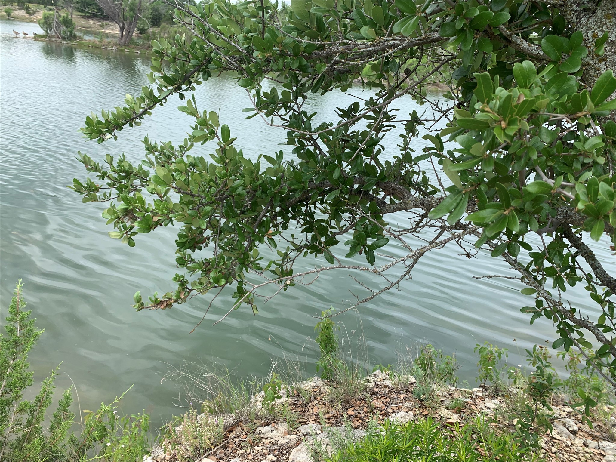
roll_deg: -7.2
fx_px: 463
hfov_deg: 67.3
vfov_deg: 53.1
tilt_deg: -20.9
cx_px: 308
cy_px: 231
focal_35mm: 26
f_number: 1.8
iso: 25
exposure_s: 1/1011
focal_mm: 4.25
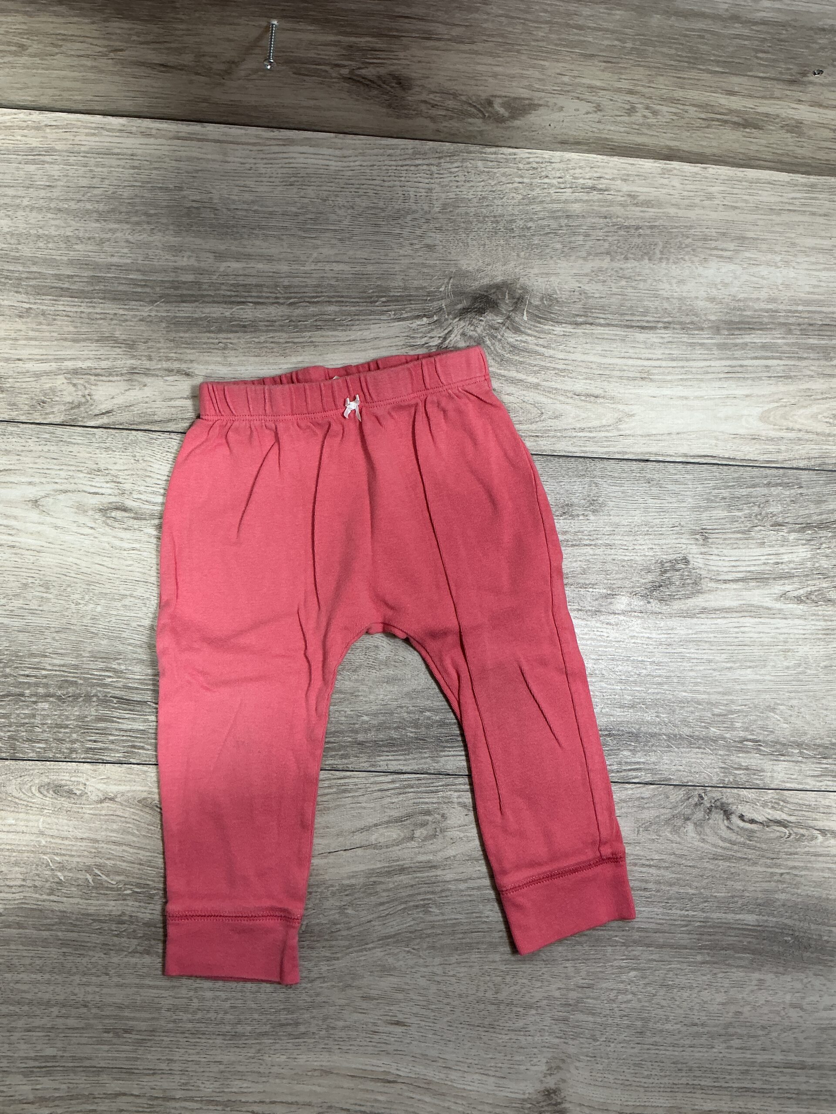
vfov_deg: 61.7
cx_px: 418
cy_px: 557
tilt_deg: -83.5
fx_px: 934
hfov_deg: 48.2
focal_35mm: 29
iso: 50
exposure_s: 1/50
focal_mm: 3
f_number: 1.8
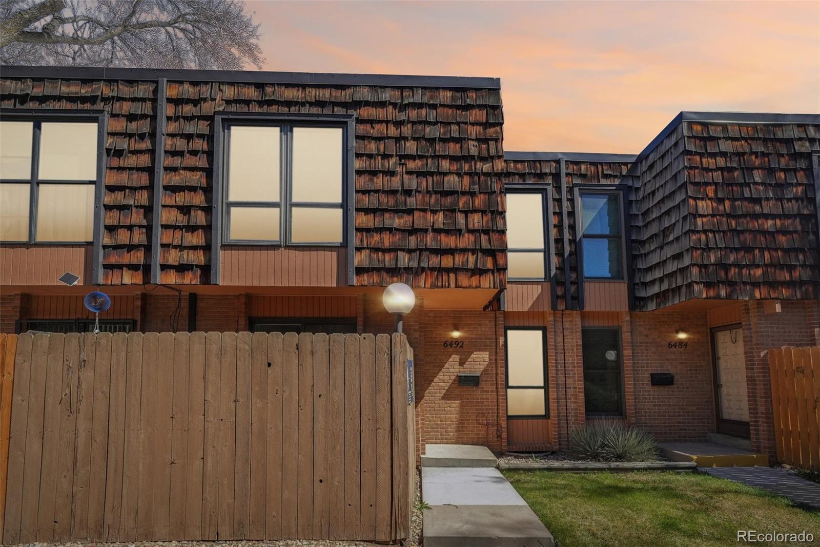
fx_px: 342
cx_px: 410
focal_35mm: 15
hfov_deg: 100.4
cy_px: 274
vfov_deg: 77.3
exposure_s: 1/800
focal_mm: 10
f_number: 8
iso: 800
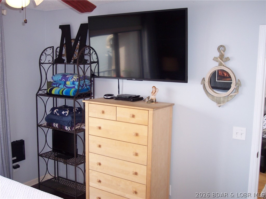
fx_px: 292
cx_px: 133
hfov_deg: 49.0
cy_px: 100
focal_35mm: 38
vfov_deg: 37.7
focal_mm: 8
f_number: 2.8
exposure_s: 1/45
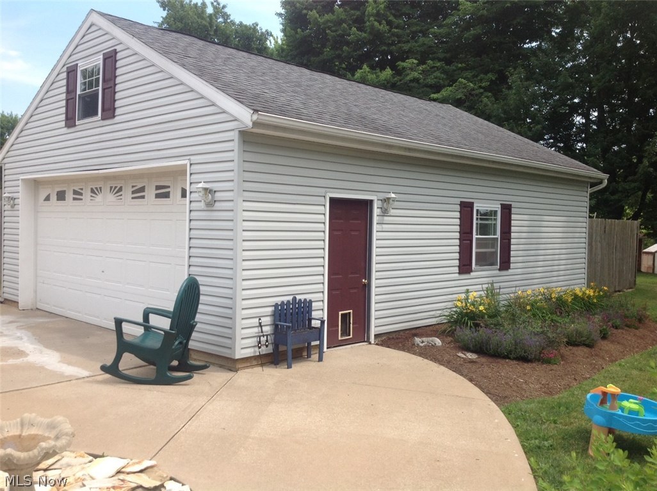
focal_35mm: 35
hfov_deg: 52.7
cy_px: 246
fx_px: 663
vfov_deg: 40.6
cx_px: 328
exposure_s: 1/1043
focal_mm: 4.28
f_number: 2.4
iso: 50
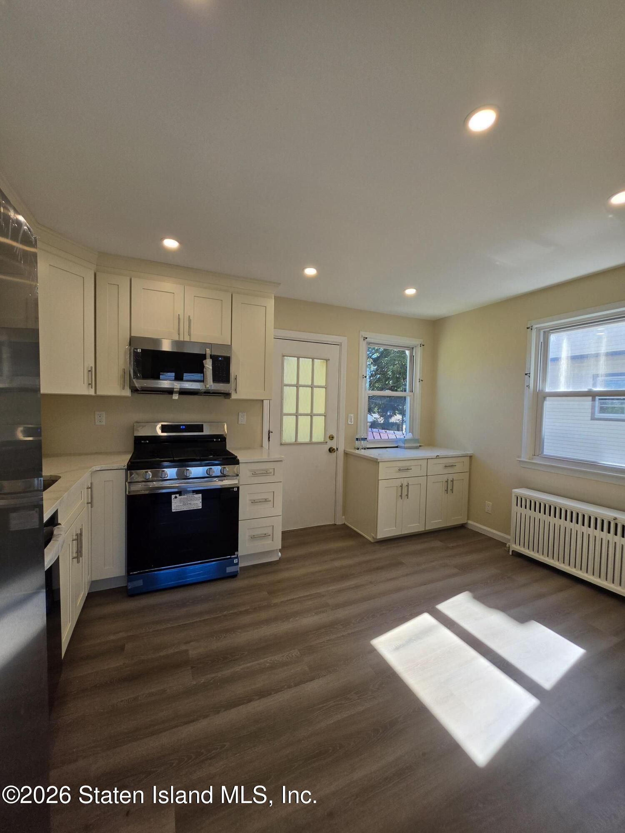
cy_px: 416
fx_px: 313
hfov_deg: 89.9
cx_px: 312
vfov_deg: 106.2
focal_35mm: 13
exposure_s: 1/337
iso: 32
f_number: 1.9
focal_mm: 2.2
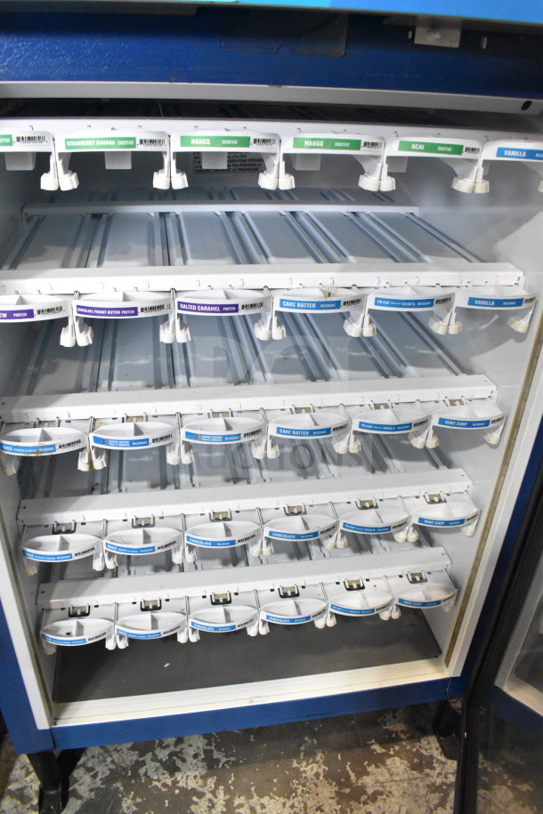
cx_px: 272
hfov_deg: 47.9
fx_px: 611
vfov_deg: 67.4
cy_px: 407
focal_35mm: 27
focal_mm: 18
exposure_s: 1/200
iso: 6400
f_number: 7.1
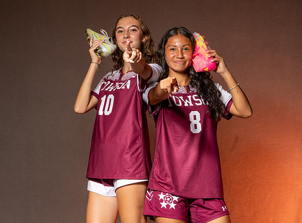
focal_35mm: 99
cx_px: 143
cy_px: 67
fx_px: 858
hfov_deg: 20.0
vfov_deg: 14.8
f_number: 10
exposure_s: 1/200
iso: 80
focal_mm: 58
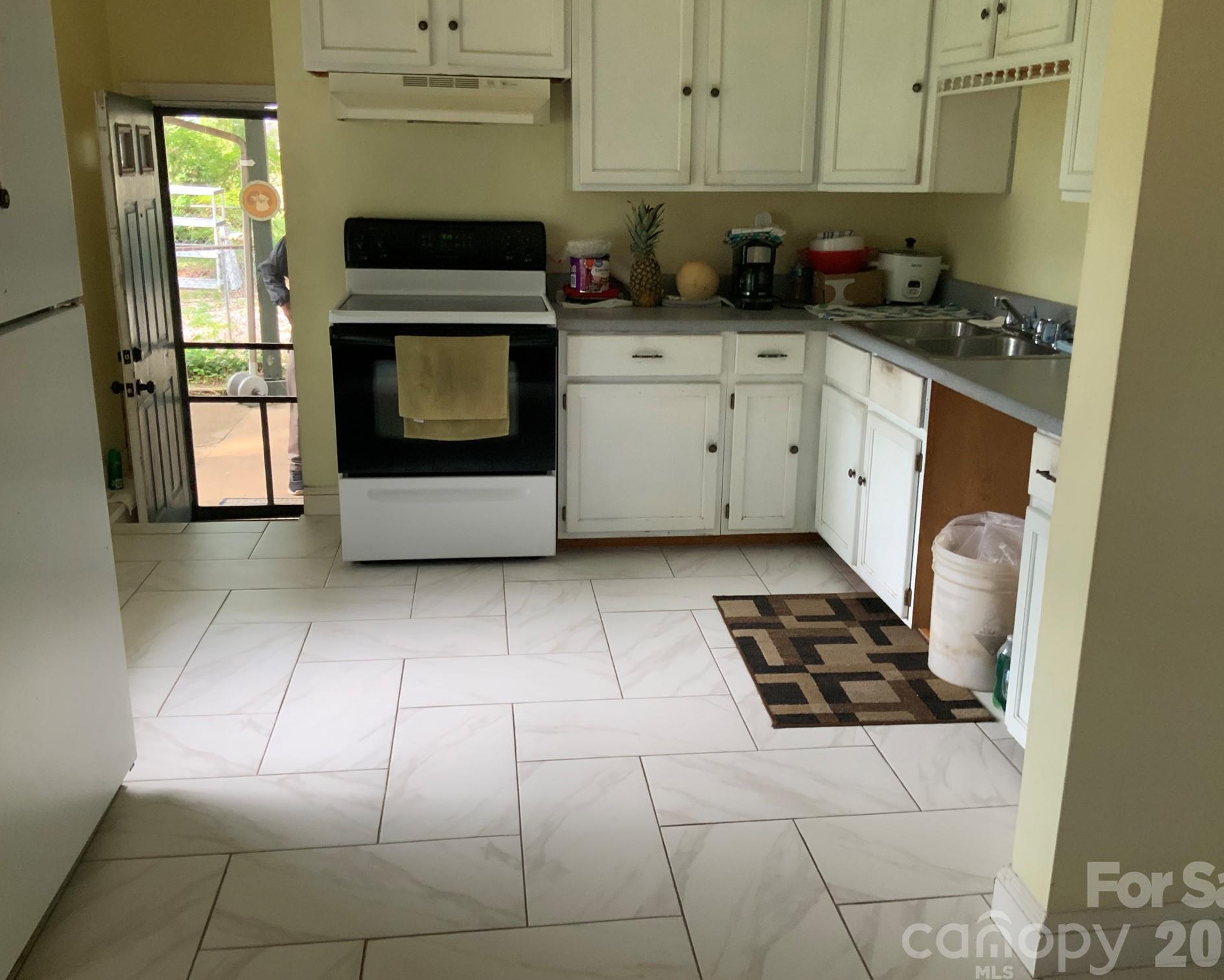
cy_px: 487
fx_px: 1123
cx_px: 626
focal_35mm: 31
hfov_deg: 57.2
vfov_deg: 47.1
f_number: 1.8
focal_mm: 3
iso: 100
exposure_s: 1/60
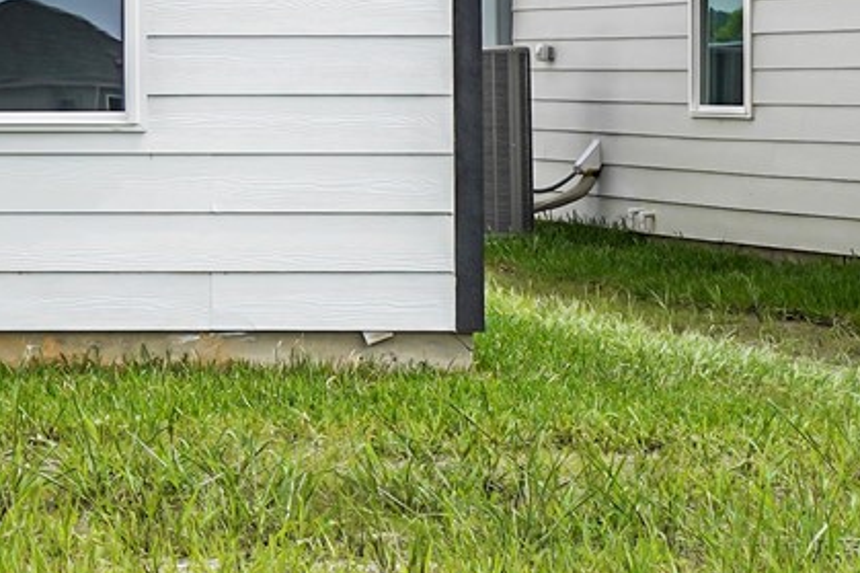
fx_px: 4083
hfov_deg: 11.0
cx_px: -848
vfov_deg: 7.9
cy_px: -211
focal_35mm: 171
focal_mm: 33
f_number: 3.5
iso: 100
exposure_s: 1/5000
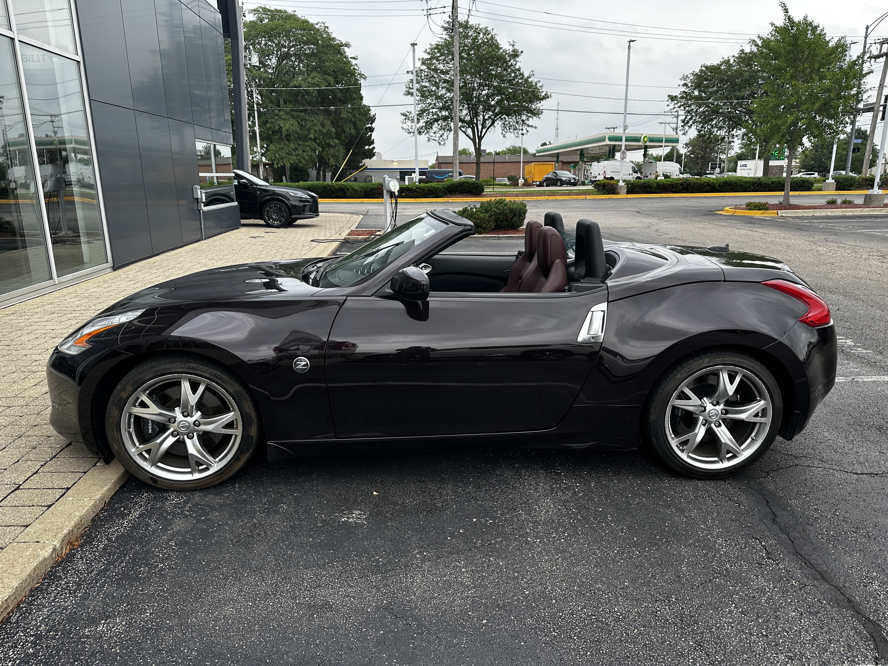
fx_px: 616
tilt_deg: -14.4
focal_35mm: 24
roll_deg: +0.6
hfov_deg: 71.6
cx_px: 444
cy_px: 333
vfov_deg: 56.8
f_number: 1.78
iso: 80
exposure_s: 1/927
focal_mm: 6.86
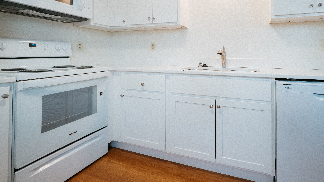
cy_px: 51
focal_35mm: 19
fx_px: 163
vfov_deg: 56.2
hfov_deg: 88.8
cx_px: 189
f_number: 4
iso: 400
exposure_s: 1/50
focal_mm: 14
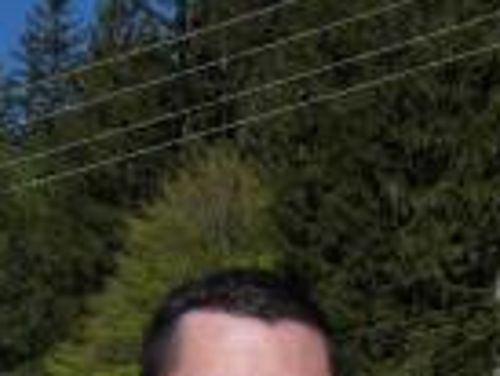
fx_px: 2111
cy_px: 511
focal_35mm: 146
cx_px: 172
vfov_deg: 9.9
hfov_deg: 13.5
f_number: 3.9
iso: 80
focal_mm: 9
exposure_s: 1/1300
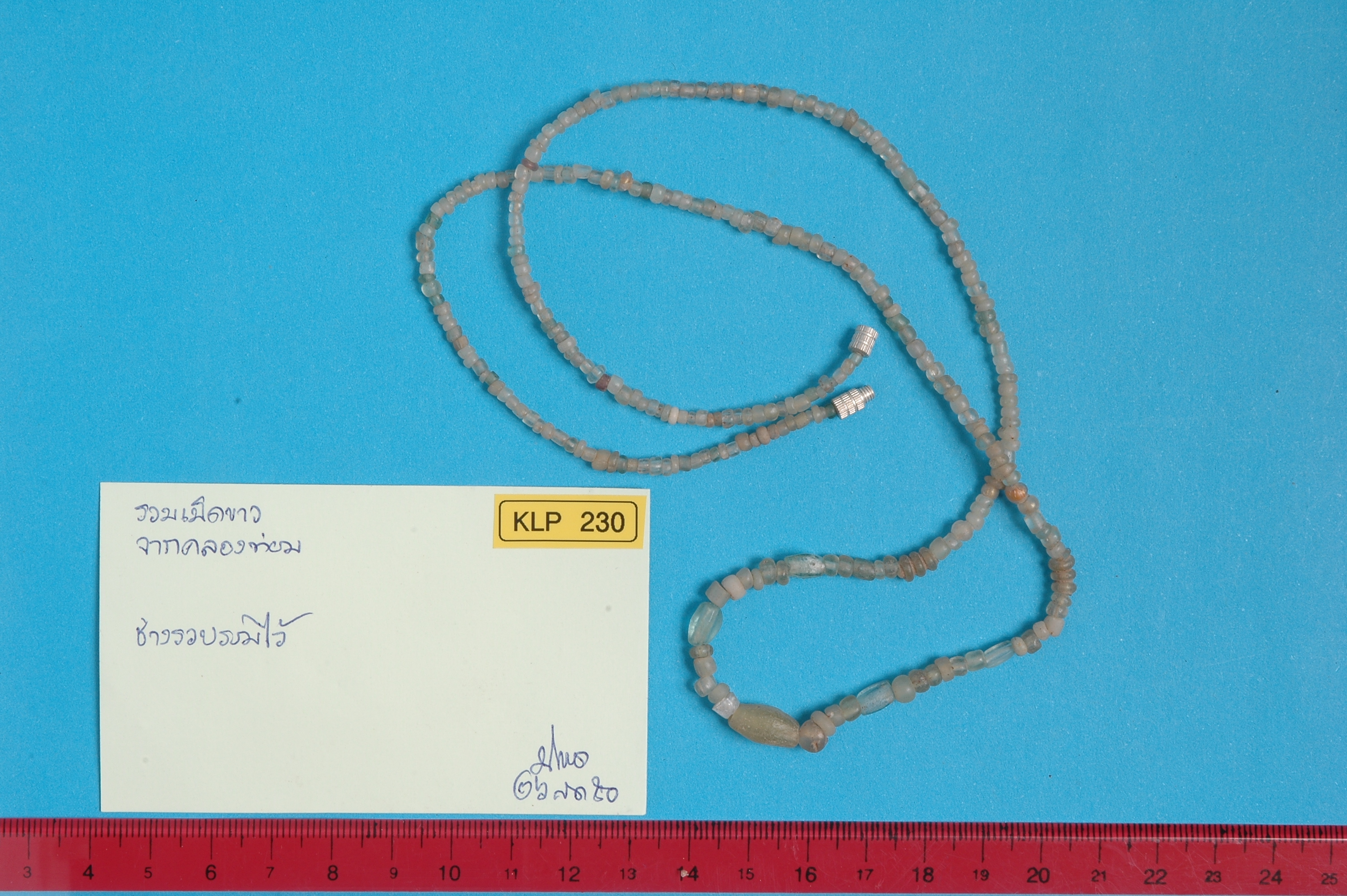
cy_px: 448
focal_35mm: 78
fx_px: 2916
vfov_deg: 17.5
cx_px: 674
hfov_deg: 26.0
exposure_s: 1/6
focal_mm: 52
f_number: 22
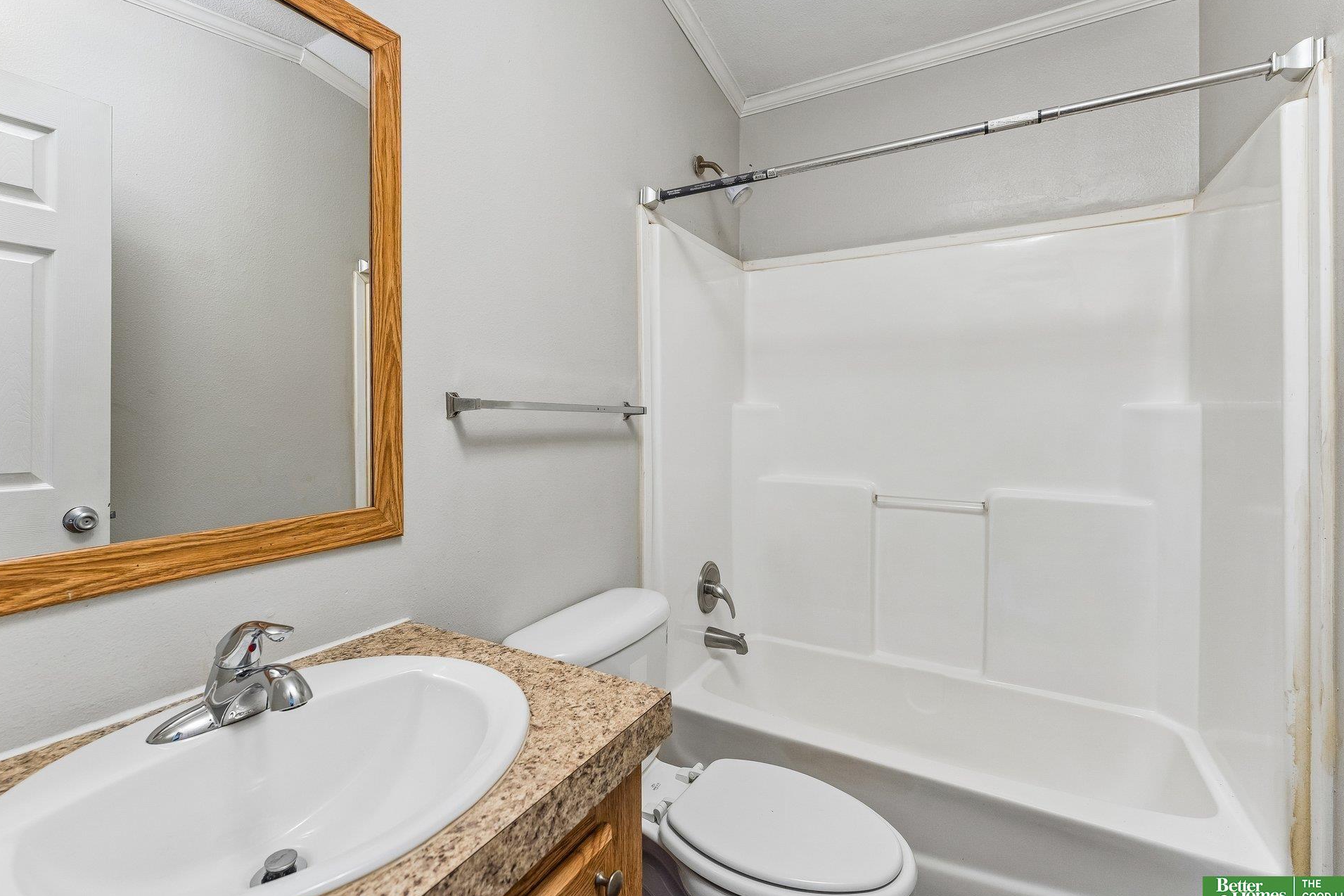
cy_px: 439
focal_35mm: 15
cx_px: 644
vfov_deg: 77.3
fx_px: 560
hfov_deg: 100.3
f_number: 6.3
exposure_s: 1/10
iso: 500
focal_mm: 14
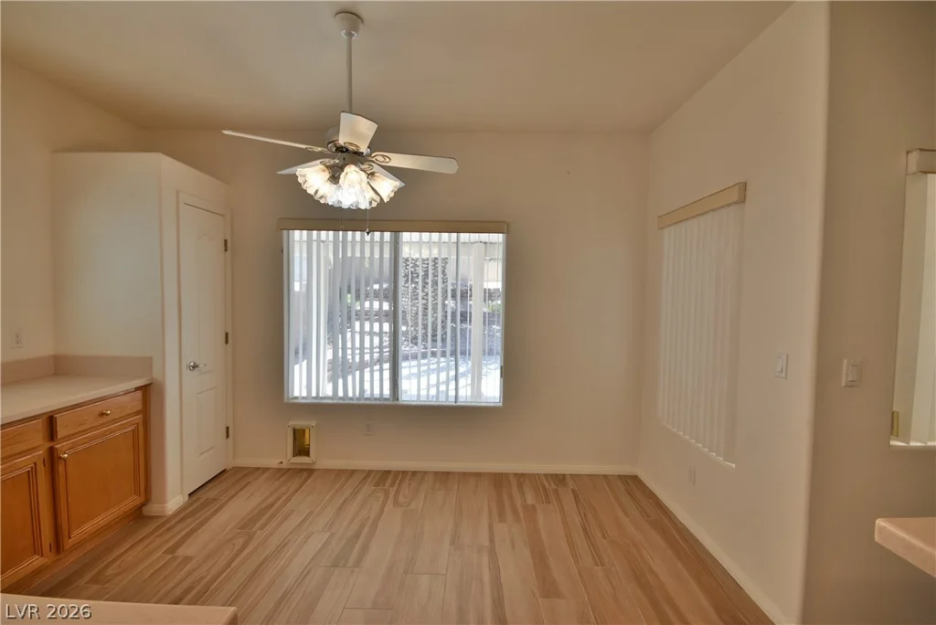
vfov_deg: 77.4
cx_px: 468
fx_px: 390
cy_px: 312
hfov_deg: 100.4
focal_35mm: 15
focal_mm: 10
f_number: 7.1
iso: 1000
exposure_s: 1/125
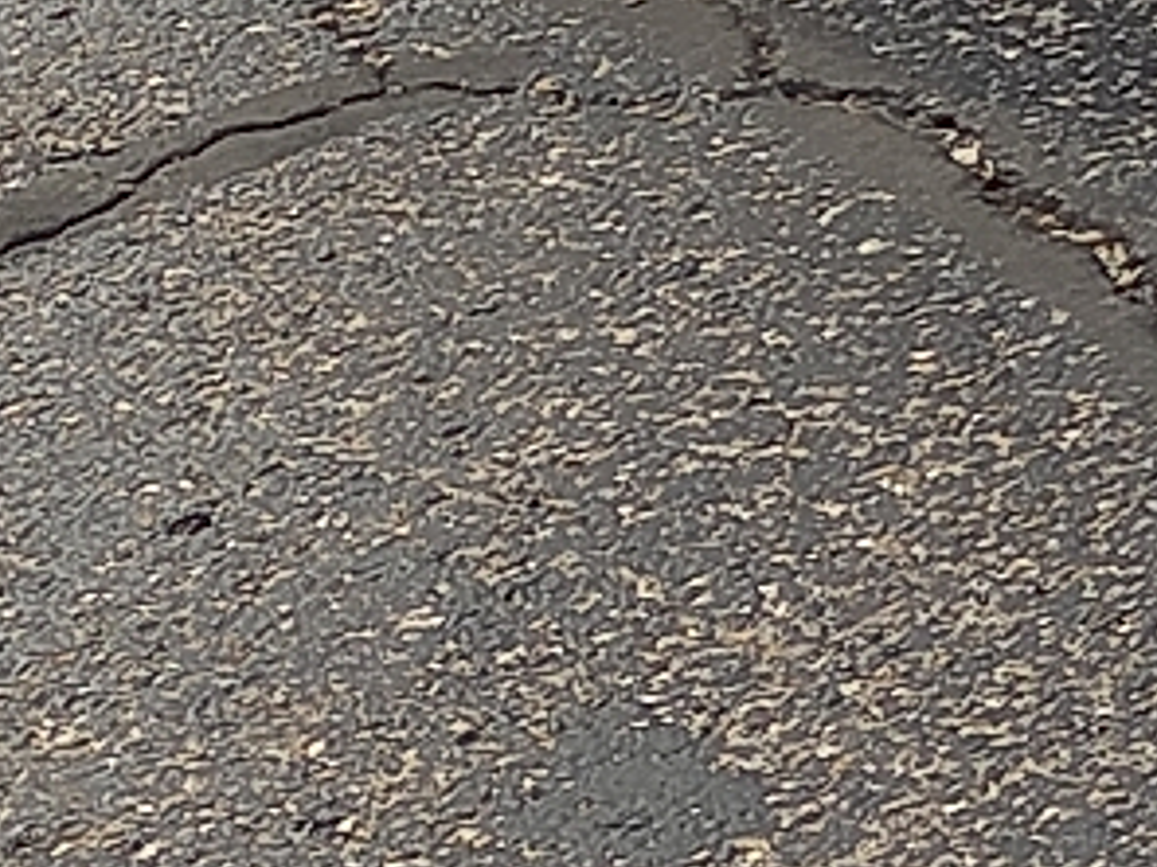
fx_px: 6150
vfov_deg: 7.4
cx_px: 3064
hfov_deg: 9.3
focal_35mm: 184
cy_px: -1363
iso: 76
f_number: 1.8
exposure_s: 1/2000
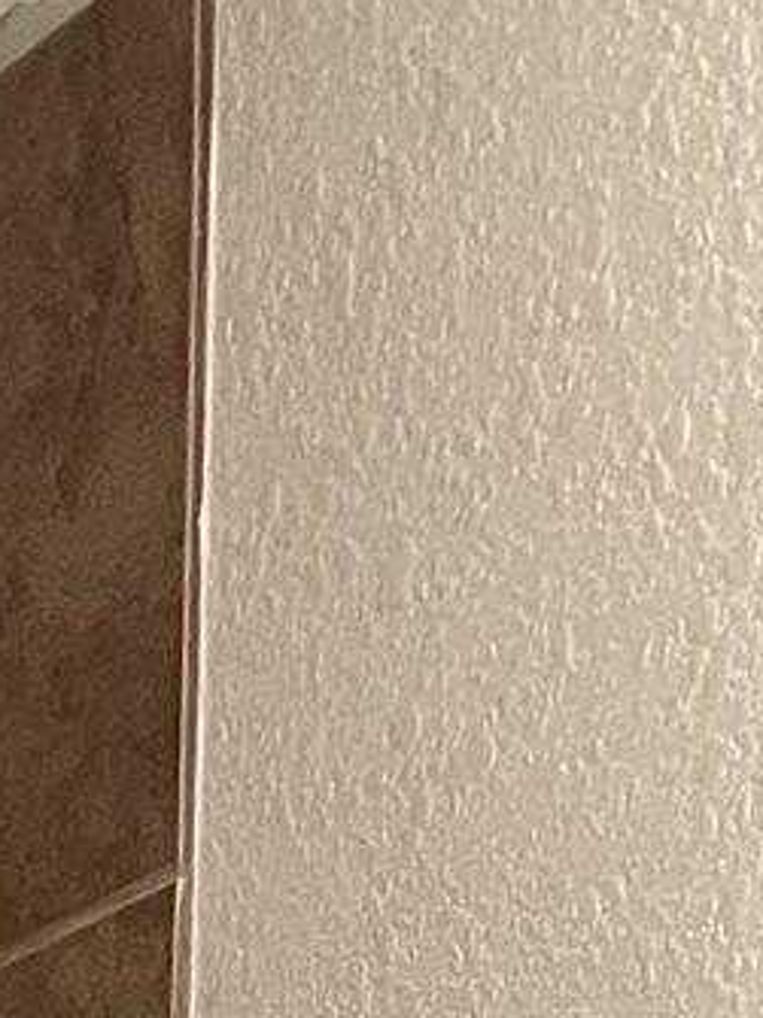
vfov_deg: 8.6
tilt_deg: -16.1
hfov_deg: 7.5
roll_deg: +1.6
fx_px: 5264
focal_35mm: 179
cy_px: 3352
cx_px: -1298
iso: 250
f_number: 1.6
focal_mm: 5.1
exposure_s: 1/60
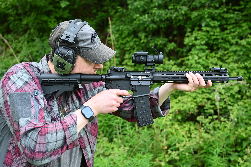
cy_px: 84
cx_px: 126
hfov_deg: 46.4
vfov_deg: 31.9
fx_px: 293
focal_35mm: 42
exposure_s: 1/250
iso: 220
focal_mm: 42
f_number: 4
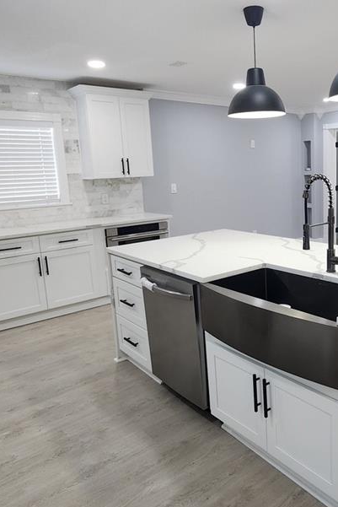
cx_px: 256
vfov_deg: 67.3
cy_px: 236
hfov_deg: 46.1
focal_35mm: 27
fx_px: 380
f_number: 2.2
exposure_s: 1/60
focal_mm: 2.2
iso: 100
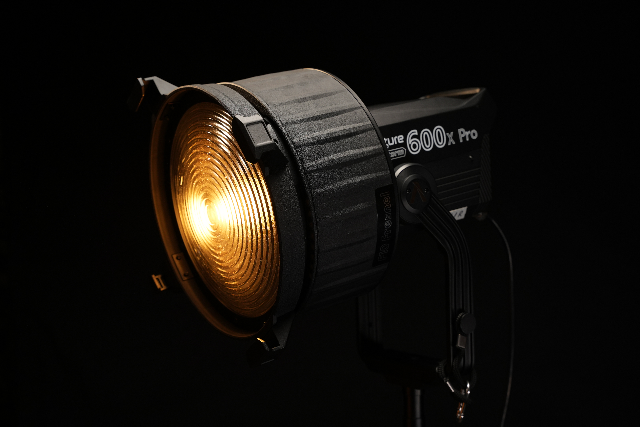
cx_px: 320
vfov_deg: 23.1
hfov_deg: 34.0
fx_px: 1045
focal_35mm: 59
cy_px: 214
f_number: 5
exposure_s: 1/100
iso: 400
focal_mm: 58.8
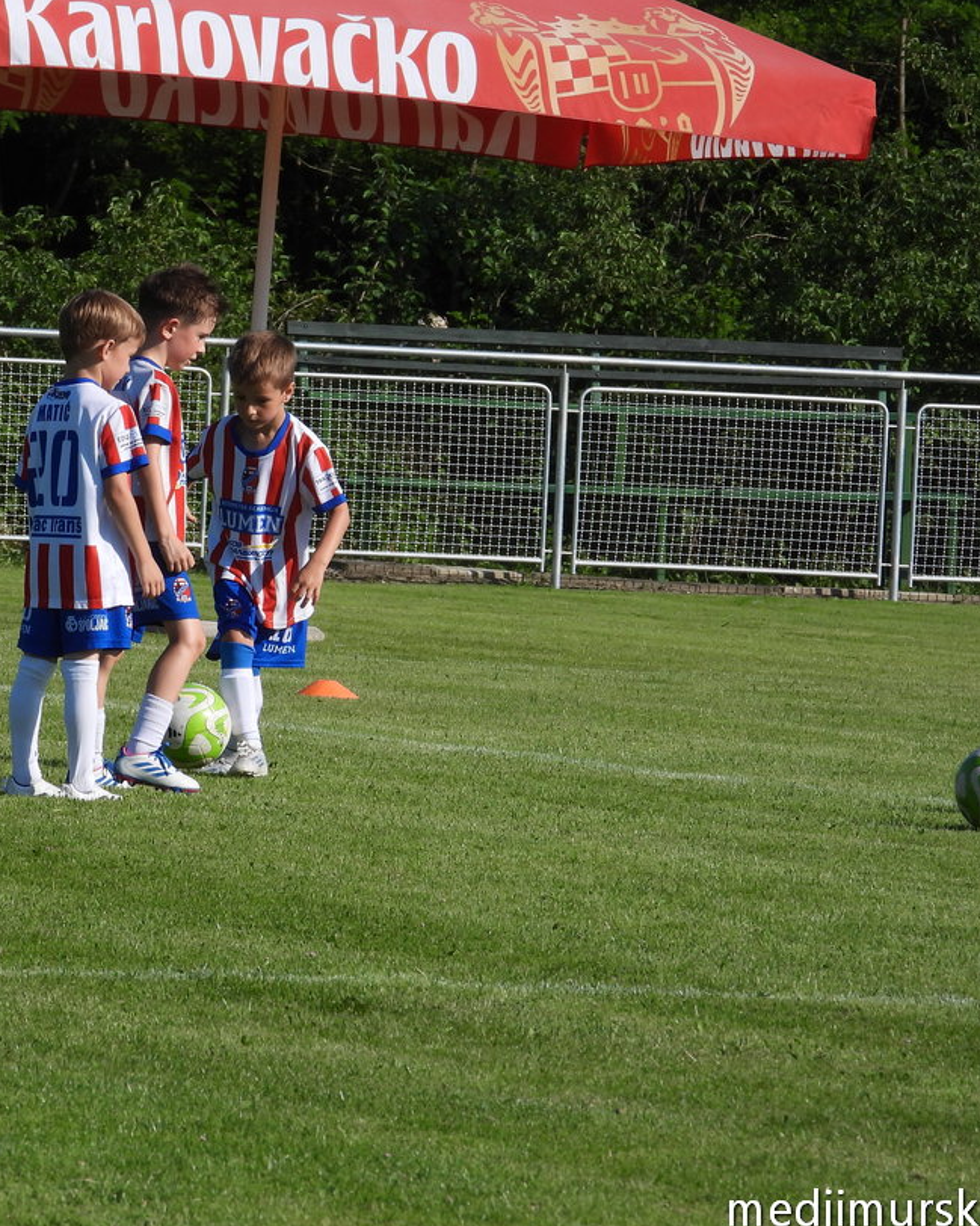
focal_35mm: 368
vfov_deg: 5.3
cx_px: 154
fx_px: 13349
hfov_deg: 4.2
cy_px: 592
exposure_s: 1/1000
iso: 100
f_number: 4.5
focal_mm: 45.8
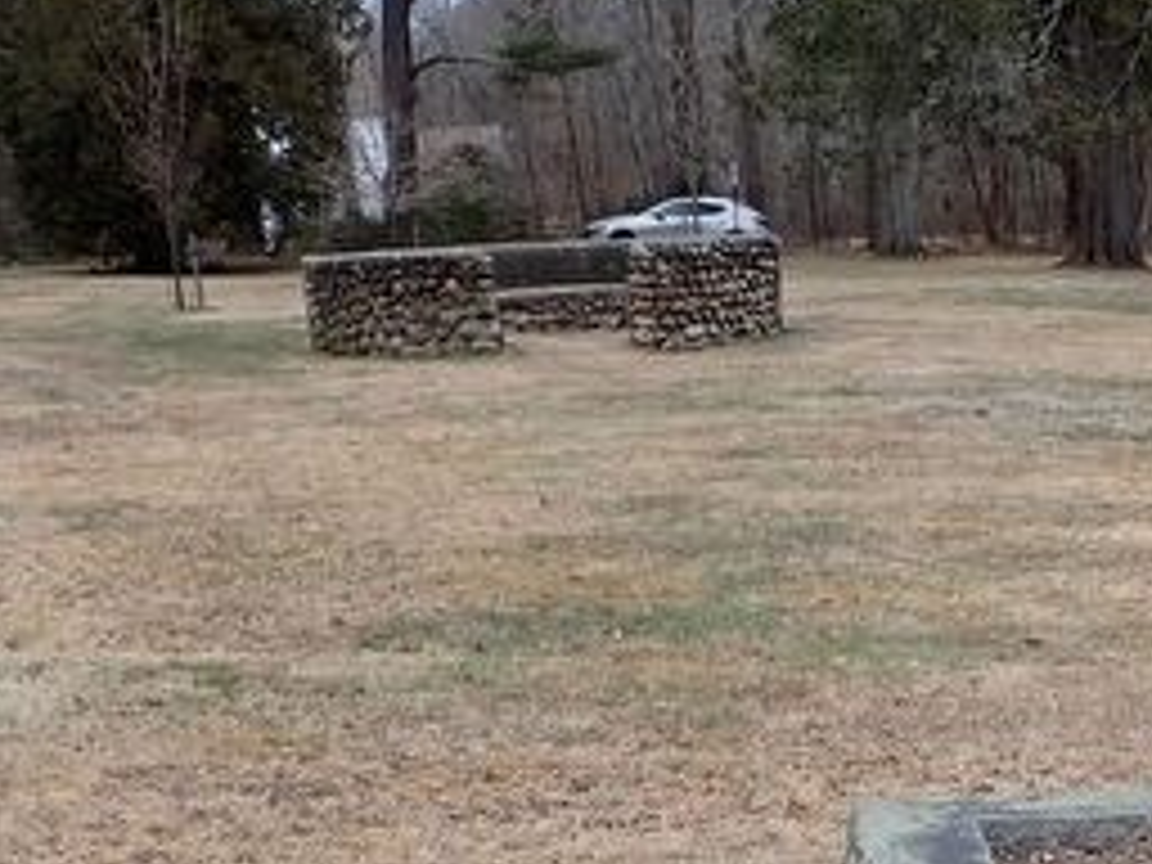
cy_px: 1143
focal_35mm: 78
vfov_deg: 17.6
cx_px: 918
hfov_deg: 24.6
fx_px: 2596
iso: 100
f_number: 2.8
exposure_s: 1/250
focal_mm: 4.5
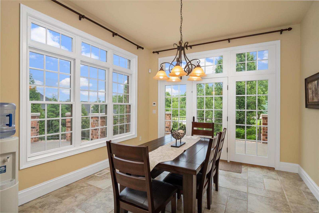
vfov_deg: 67.4
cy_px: 106
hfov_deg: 90.0
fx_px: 159
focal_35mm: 18
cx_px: 160
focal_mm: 9
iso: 640
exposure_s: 1/125
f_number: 9
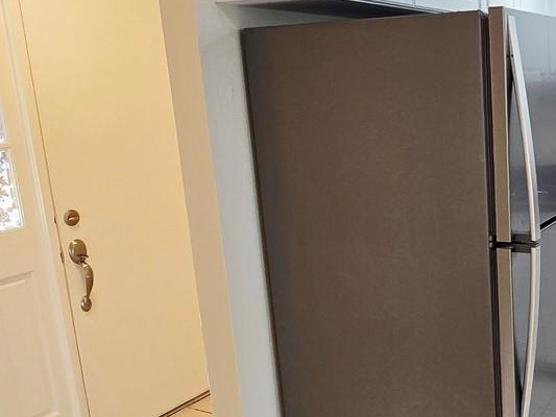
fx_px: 627
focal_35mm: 39
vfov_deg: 36.8
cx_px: 492
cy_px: 228
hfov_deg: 44.0
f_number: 2.2
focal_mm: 2.2
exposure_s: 1/60.2
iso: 80
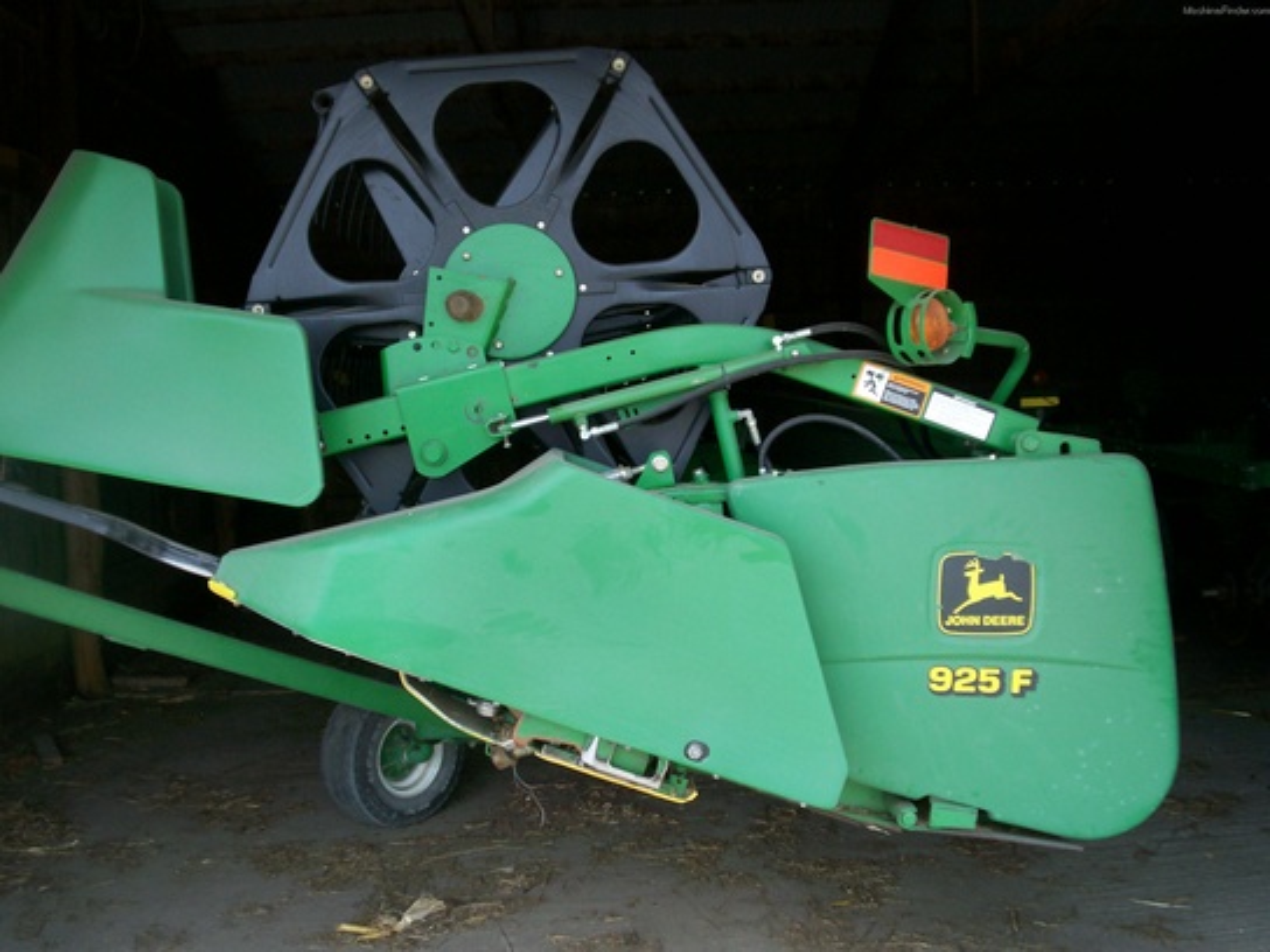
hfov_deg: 51.4
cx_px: 635
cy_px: 476
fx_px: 1321
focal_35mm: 36
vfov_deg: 39.7
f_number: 4.5
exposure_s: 1/147
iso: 100
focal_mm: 5.9
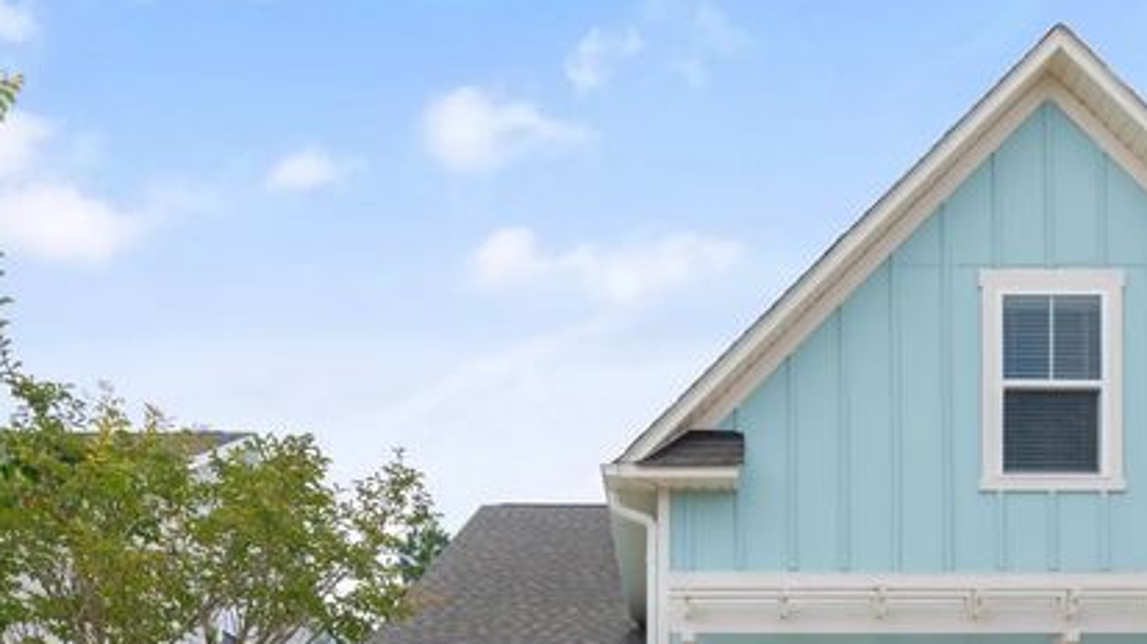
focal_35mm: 39
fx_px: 1186
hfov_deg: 51.3
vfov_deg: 25.4
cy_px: 879
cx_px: 689
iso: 100
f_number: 6.3
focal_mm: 10
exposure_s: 1/160
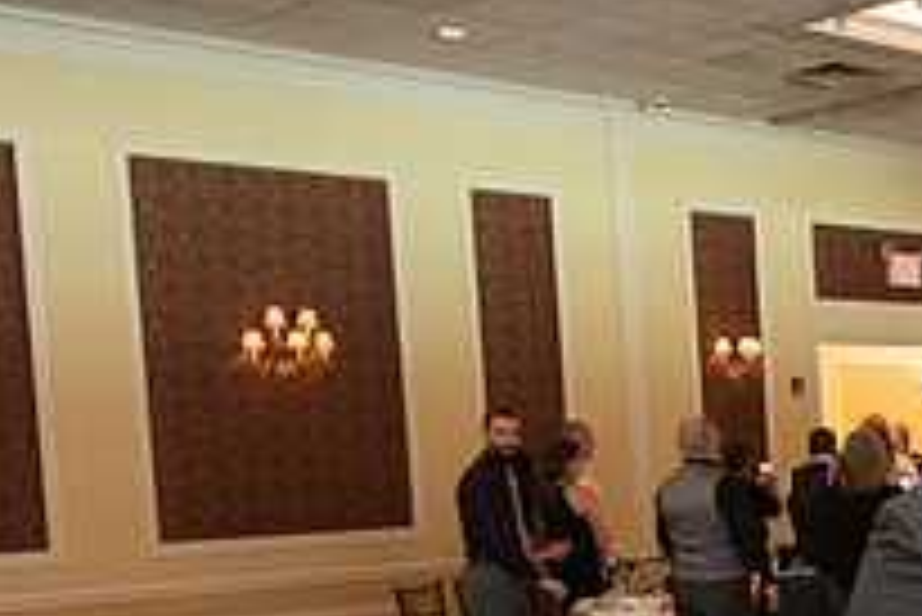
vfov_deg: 19.6
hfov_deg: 25.3
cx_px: 1219
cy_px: 564
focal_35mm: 68
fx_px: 1743
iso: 4000
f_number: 2.8
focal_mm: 24
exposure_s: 1/125
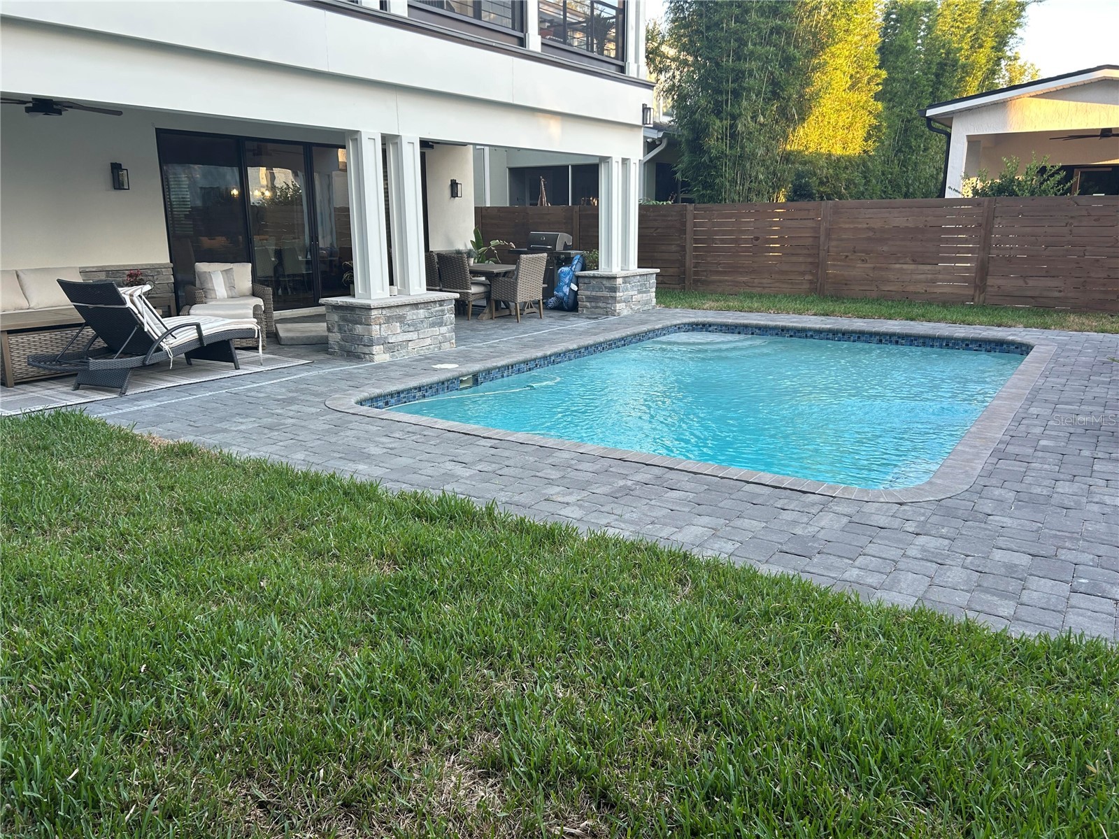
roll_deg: +0.5
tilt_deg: -13.2
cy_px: 420
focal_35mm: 26
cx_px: 560
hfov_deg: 67.3
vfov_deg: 53.1
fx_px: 840
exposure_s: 1/127
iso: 32
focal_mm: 5.7
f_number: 1.5
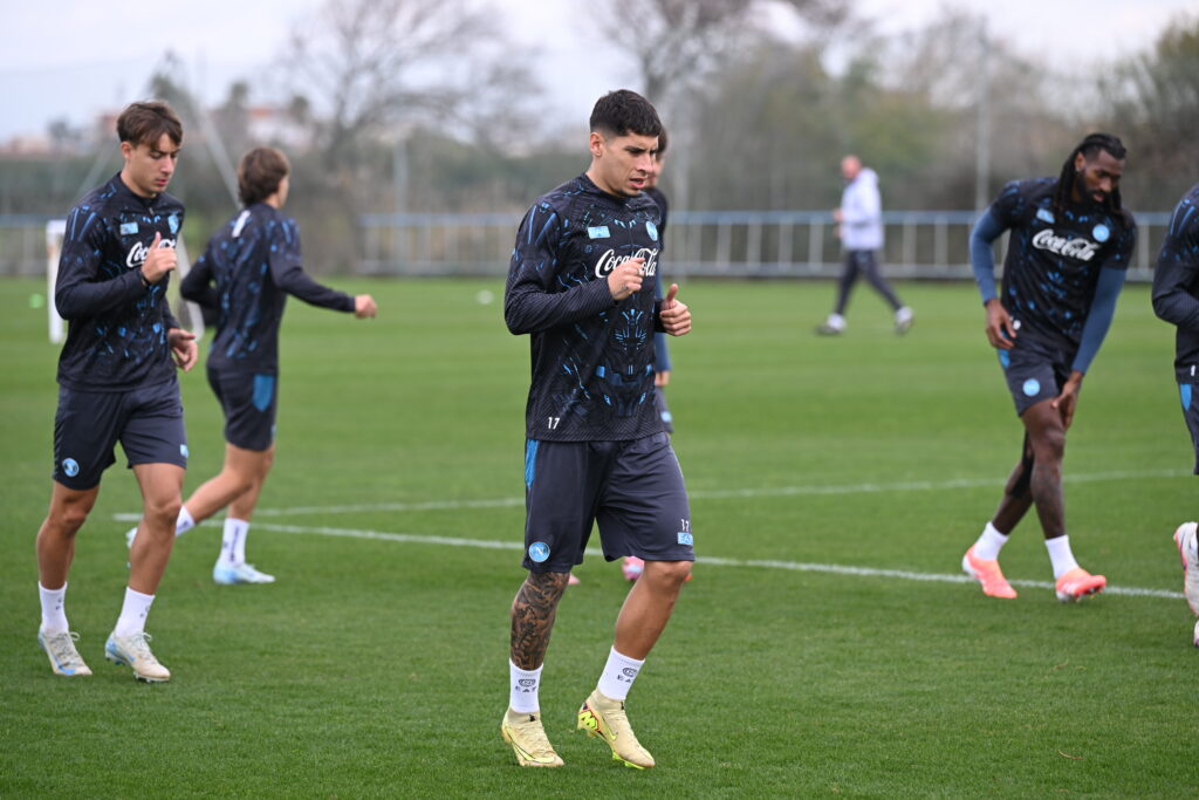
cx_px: 600
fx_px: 6162
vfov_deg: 7.4
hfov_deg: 11.1
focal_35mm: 185
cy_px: 400
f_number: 4
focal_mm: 185
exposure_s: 1/1250
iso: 400
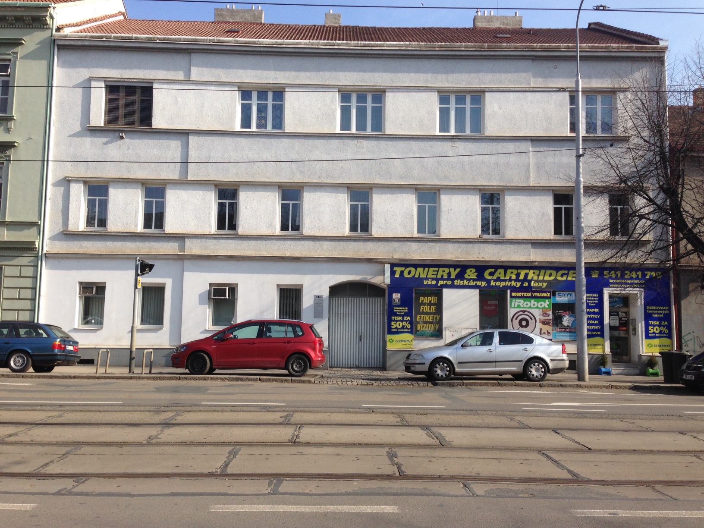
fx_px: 671
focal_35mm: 33
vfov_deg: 42.9
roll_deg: -1.4
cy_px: 264
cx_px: 352
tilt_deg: +4.4
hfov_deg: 55.4
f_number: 2.4
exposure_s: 1/1205
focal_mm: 4.12
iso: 50
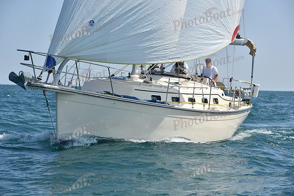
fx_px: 899
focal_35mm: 110
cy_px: 98
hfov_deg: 18.6
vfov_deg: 12.5
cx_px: 147
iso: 250
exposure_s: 1/1600
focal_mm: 110
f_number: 6.3
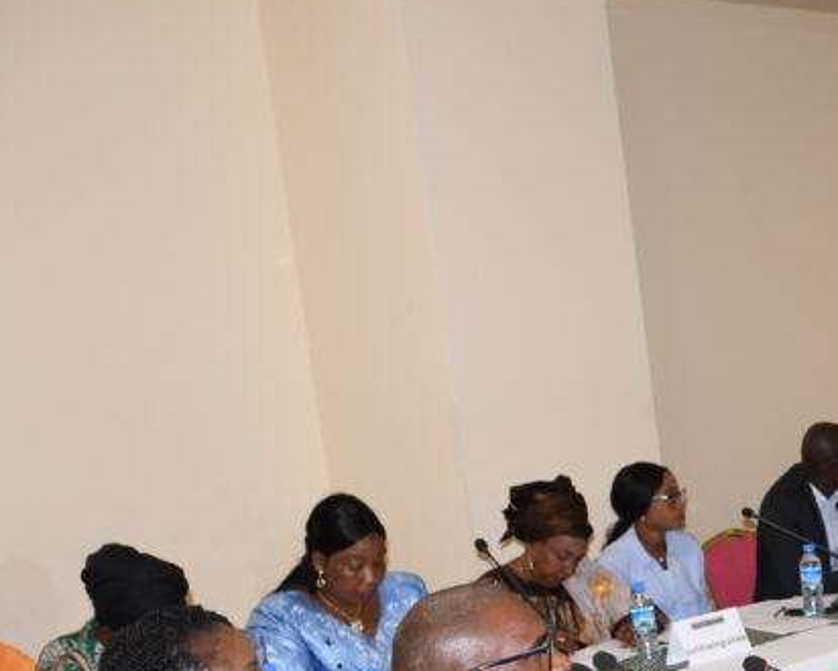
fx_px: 1737
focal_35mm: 70
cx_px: 991
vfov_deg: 21.4
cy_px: 603
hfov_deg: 24.7
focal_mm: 20
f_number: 3.5
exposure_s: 1/60
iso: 500
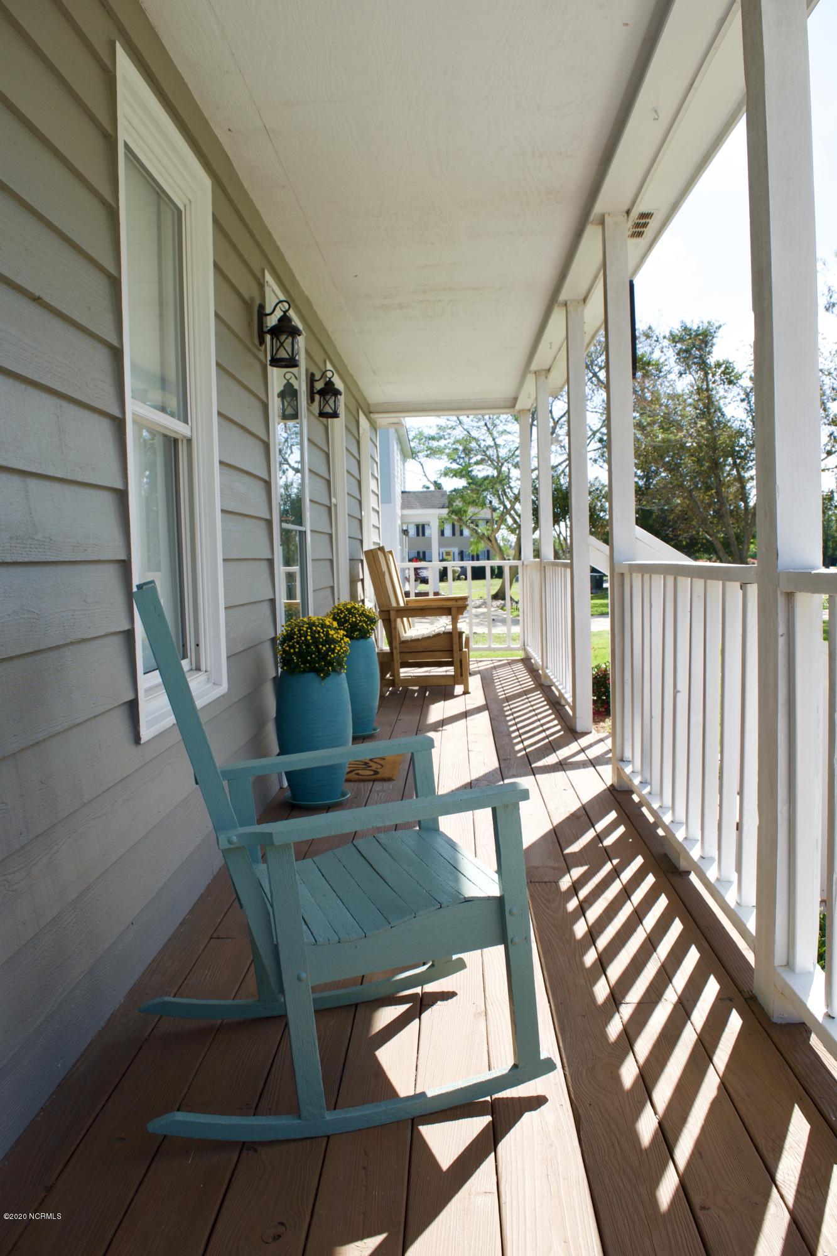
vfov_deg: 67.4
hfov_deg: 47.9
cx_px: 418
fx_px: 942
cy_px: 628
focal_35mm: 27
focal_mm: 18
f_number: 8
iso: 100
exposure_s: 1/160
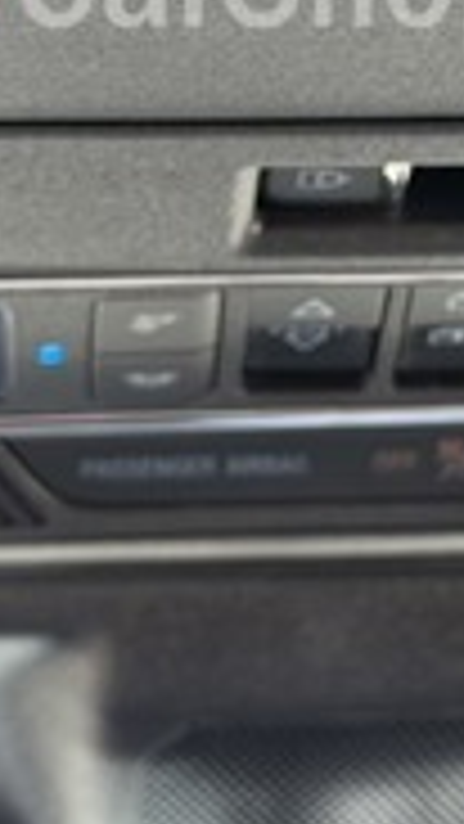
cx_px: 446
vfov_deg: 12.4
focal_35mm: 171
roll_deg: +5.1
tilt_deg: +27.3
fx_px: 3739
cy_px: -32
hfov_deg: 7.1
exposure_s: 1/121
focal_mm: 6.76
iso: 64
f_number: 1.78
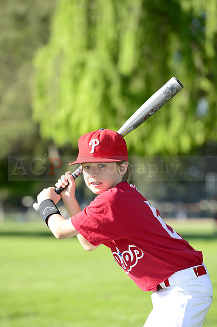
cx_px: 108
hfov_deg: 8.6
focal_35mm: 160
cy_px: 164
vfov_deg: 12.9
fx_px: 1451
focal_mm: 160
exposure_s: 1/500
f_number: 5
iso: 200
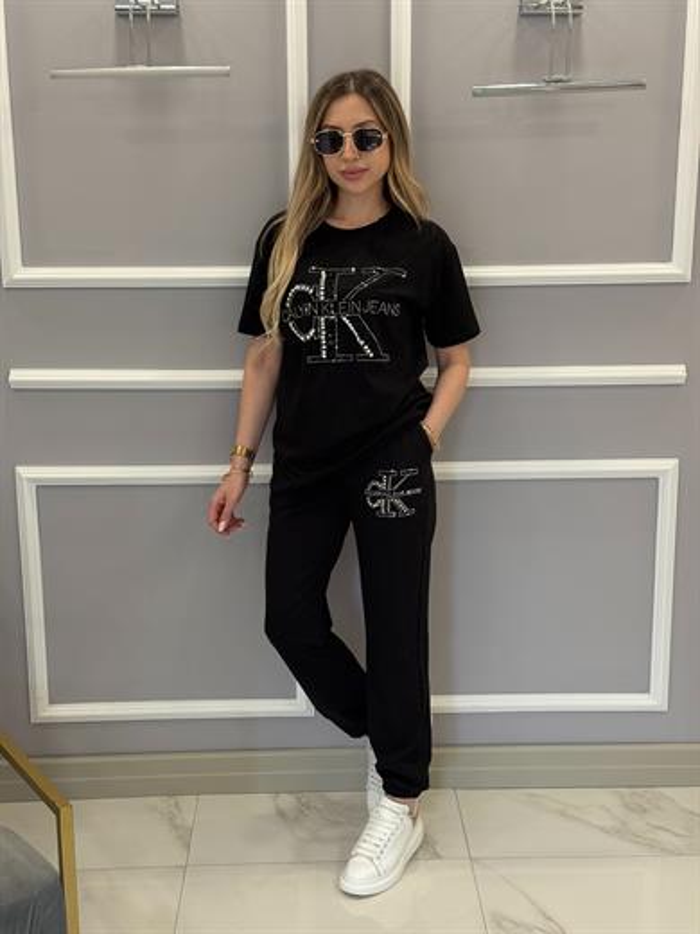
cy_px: 467
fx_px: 1294
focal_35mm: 48
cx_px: 350
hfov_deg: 30.3
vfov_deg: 39.7
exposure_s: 1/149
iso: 125
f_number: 1.78
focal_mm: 6.76
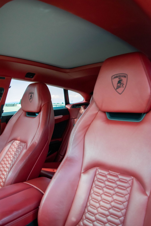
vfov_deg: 67.4
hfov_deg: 47.9
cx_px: 76
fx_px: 170
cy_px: 113
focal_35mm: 27
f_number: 3.5
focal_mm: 18
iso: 1100
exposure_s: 1/500
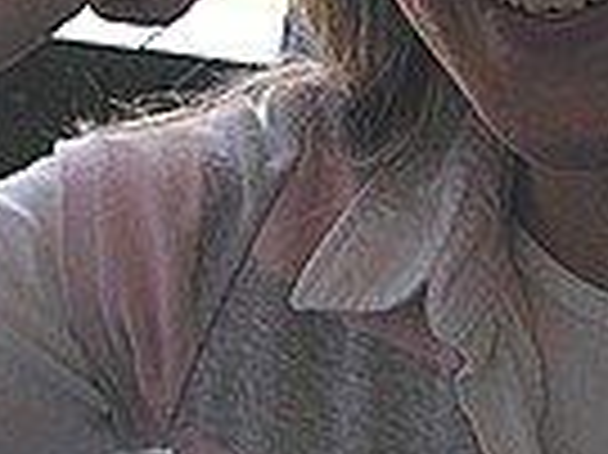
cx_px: 473
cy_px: -119
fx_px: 2211
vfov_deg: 11.5
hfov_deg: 15.6
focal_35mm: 126
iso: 50
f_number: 2.8
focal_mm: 6.1
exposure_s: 1/90
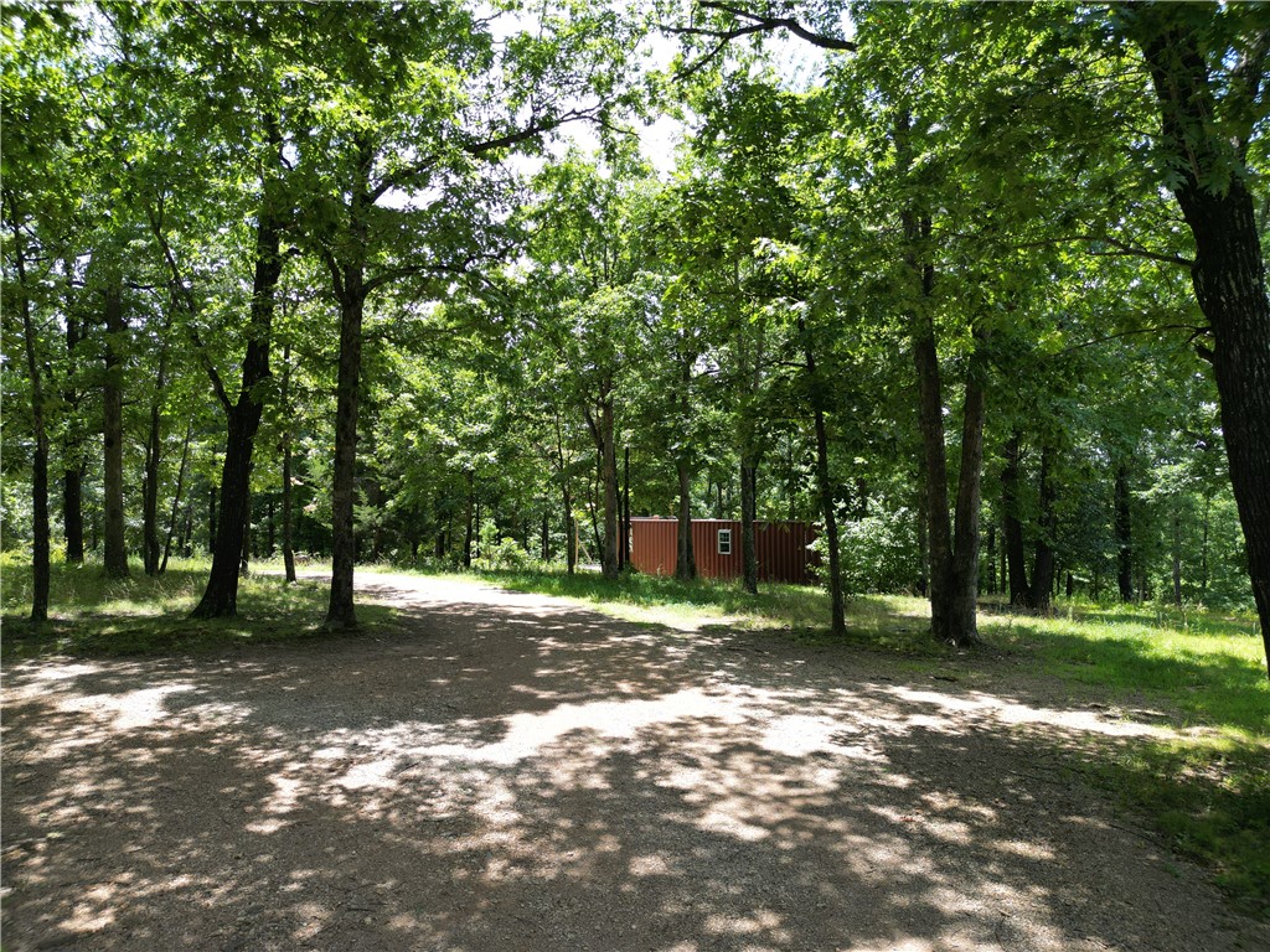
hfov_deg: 71.6
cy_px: 476
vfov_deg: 56.8
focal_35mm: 24
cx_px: 635
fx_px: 881
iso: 100
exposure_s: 1/500
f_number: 1.7
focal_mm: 6.72
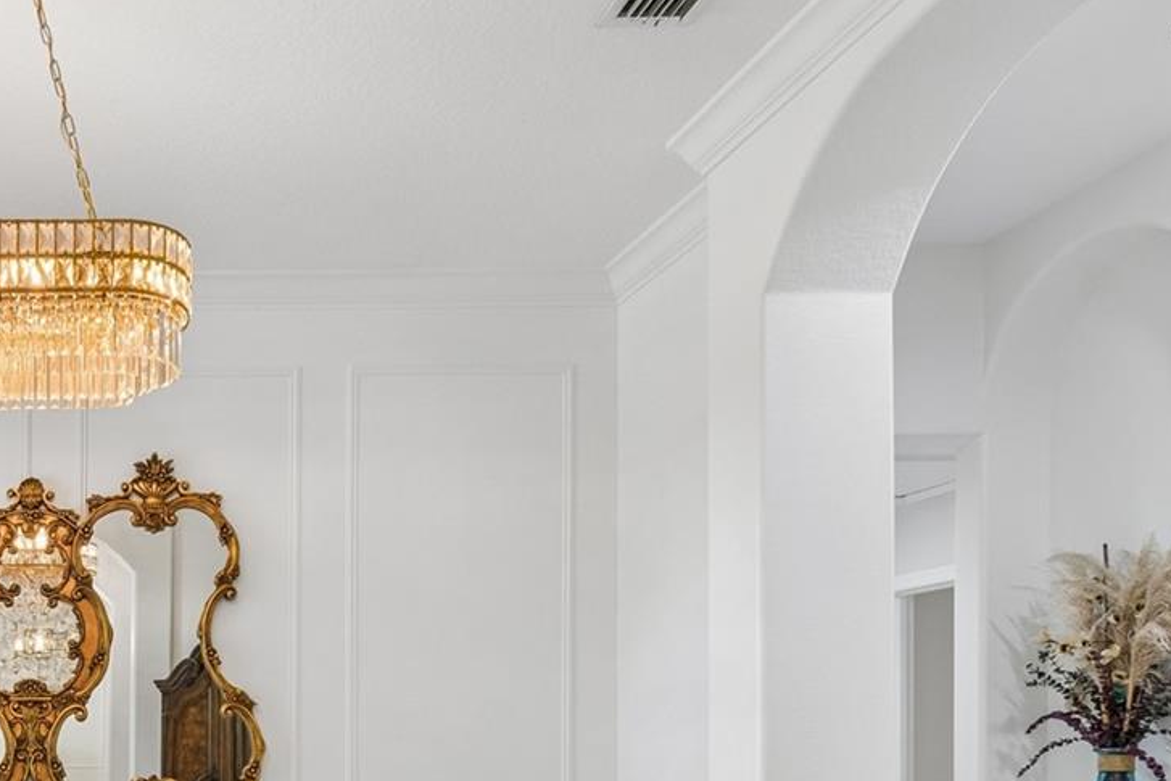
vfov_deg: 36.8
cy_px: 739
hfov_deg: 48.0
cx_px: 19
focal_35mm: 33
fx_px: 1074
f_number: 7.1
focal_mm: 10
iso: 100
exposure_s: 1/13
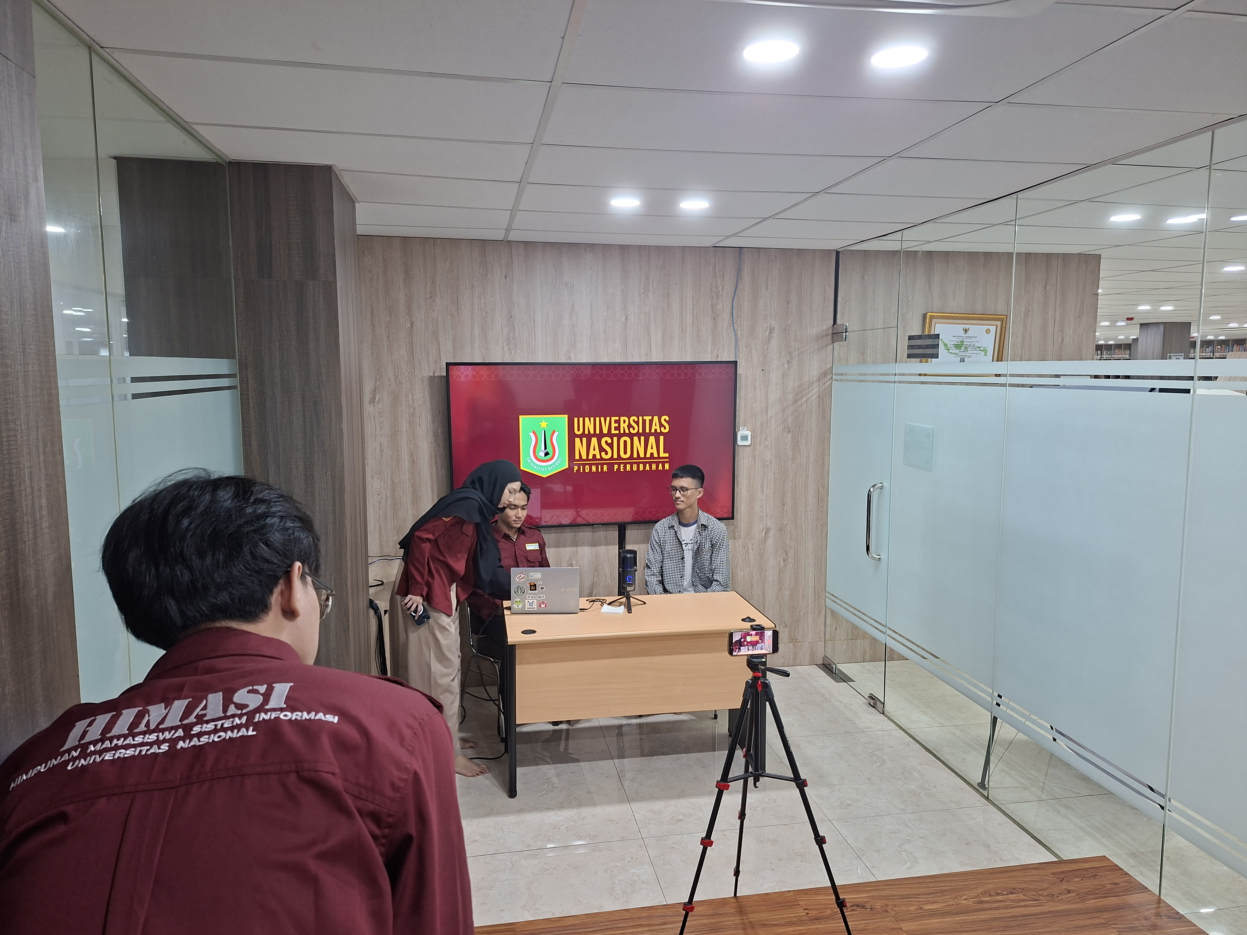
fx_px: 829
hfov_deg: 73.9
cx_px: 624
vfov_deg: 58.9
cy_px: 468
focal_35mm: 23
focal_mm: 5.54
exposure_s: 1/50
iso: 250
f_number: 1.8
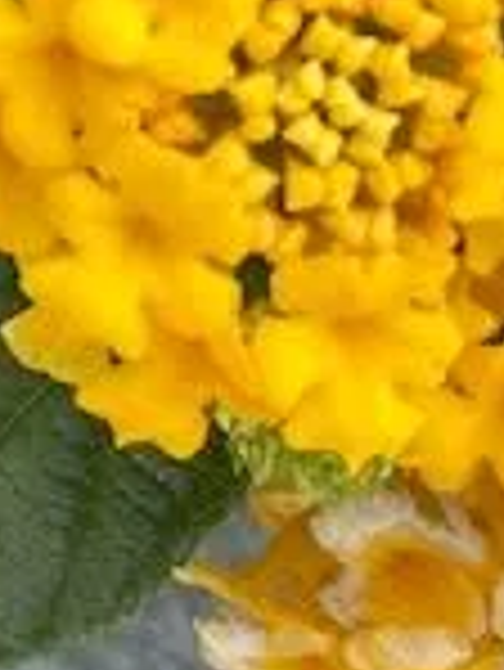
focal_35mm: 179
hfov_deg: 8.1
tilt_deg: -71.7
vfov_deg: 10.2
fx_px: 3470
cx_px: -310
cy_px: -697
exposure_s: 1/287
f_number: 1.6
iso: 32
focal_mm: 4.2
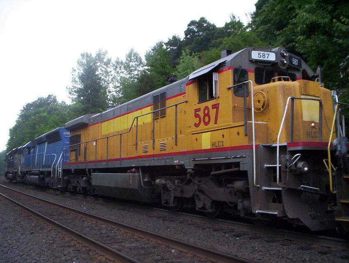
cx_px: 174
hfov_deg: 48.9
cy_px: 132
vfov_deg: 37.9
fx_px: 384
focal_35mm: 38
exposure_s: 1/60
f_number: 4.5
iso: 140
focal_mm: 4.99
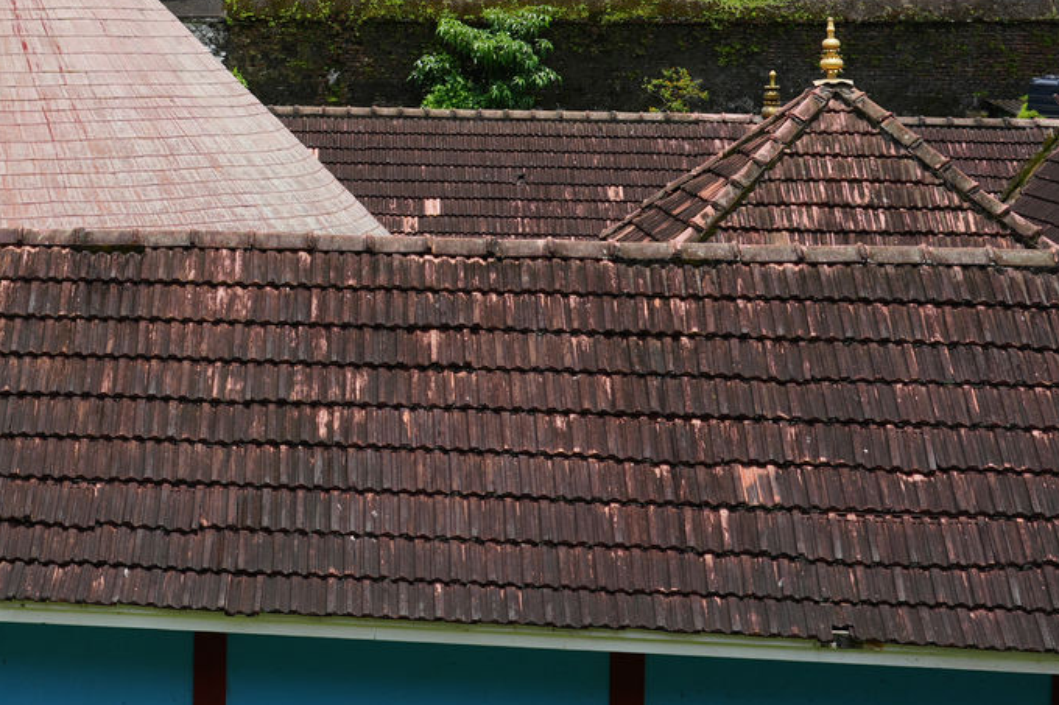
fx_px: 2353
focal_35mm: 80
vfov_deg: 16.9
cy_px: 125
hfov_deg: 24.1
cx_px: -42
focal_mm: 34
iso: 100
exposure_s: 1/160
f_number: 10
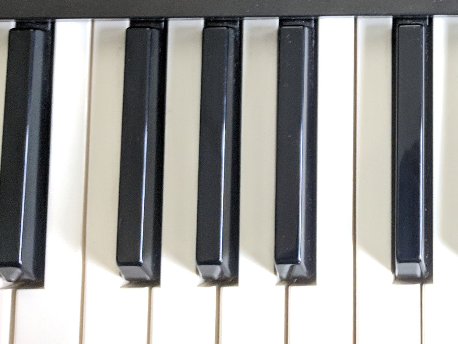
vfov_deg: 20.3
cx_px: 513
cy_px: -6
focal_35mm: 70
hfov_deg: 25.6
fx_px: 926
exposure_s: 1/40
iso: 494
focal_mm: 4.67
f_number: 2
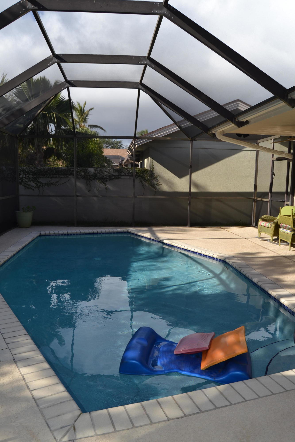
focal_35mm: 27
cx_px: 148
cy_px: 221
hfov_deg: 47.9
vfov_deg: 67.4
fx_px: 332
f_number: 6.3
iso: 100
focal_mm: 18
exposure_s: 1/200
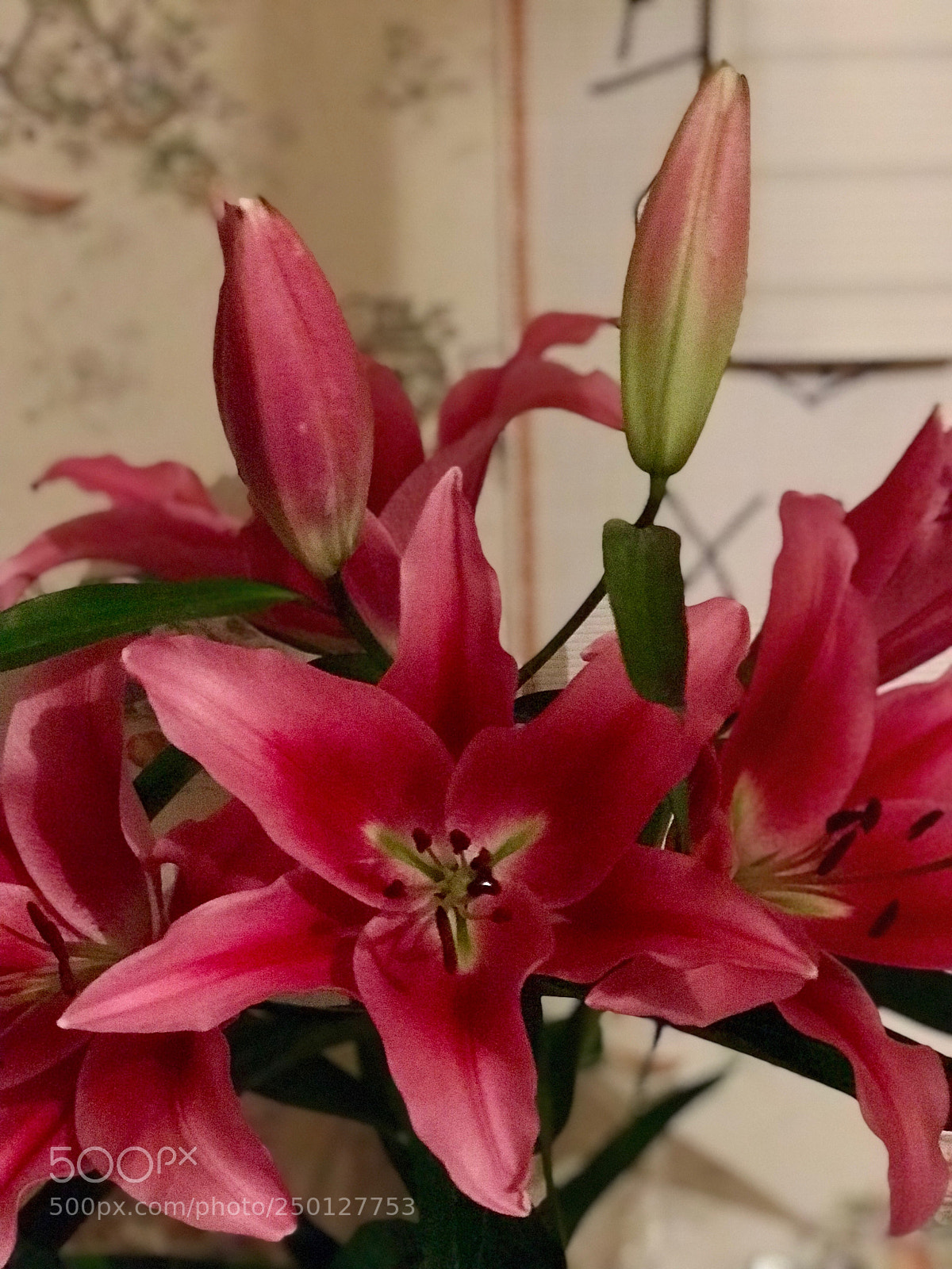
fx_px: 2090
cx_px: 476
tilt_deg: -13.3
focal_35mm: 57
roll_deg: +0.0
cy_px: 634
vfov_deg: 33.8
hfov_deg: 25.7
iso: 1250
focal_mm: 6.6
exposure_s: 1/50
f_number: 2.8
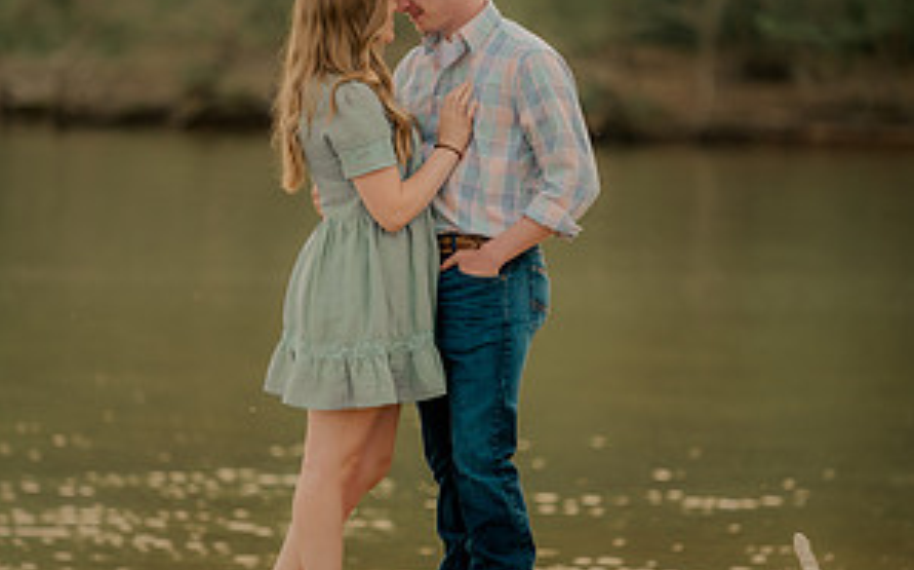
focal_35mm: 309
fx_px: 7690
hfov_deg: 6.8
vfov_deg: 4.2
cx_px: 457
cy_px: 259
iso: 160
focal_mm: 200
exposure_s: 1/400
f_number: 2.8
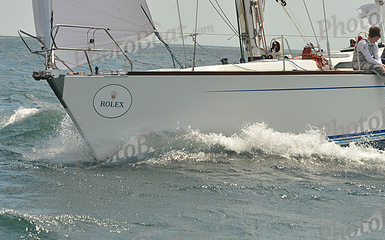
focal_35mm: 146
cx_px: 266
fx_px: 1531
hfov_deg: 14.3
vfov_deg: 9.0
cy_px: 80
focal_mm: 95
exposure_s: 1/800
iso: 400
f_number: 6.3
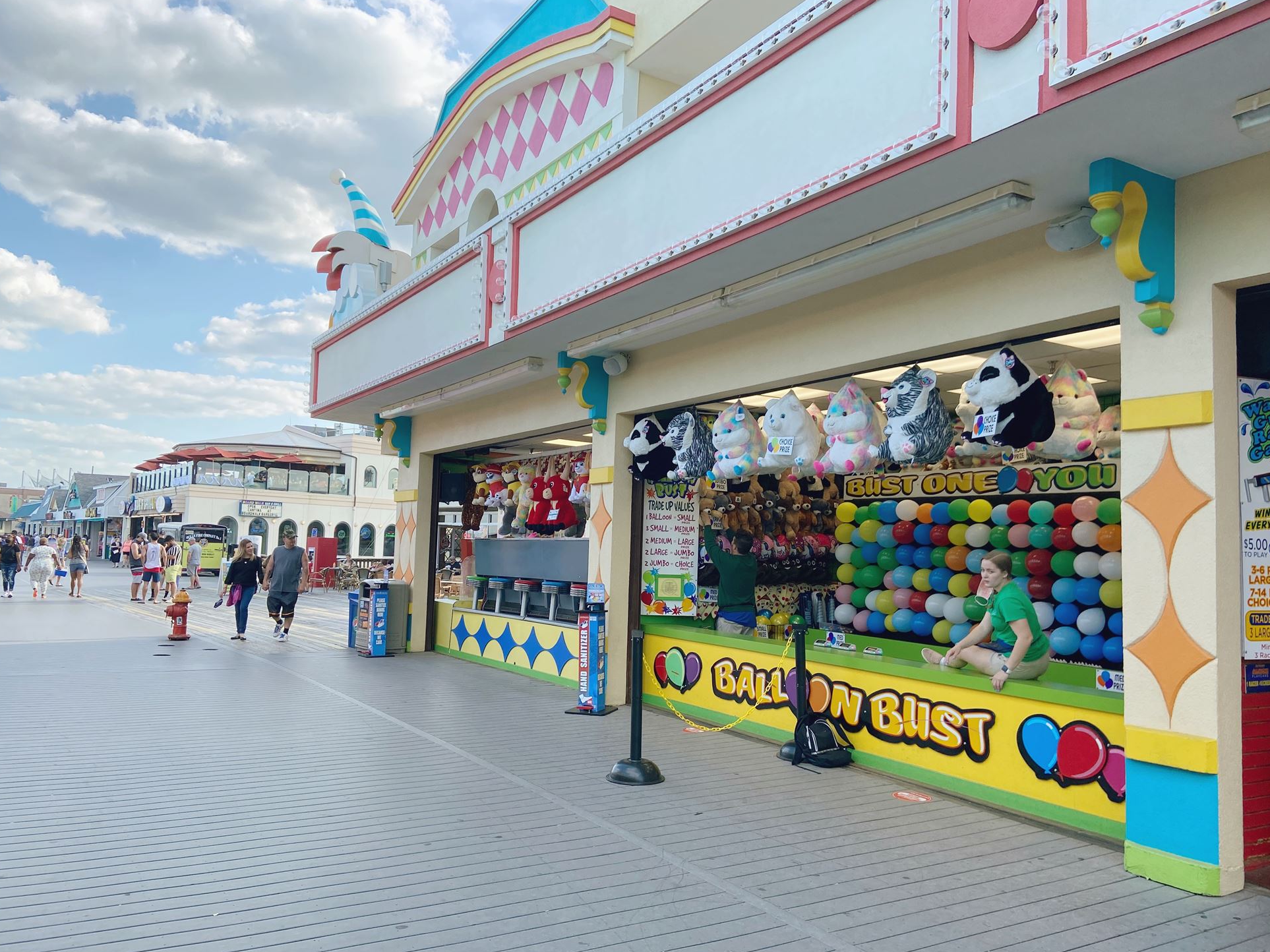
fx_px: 990
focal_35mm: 27
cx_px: 640
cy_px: 488
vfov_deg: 51.3
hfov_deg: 65.3
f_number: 1.8
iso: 32
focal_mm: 4.25
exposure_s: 1/816
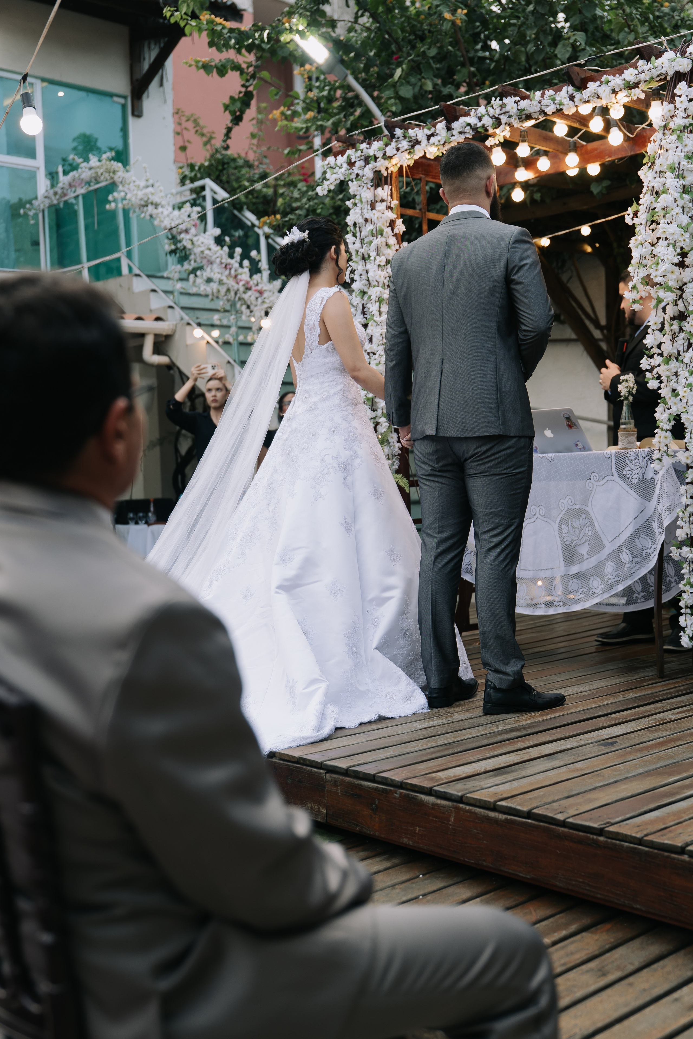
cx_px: 346
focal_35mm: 44
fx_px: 1270
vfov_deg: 44.5
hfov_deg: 30.5
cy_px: 520
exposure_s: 1/160
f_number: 2.8
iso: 320
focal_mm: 42
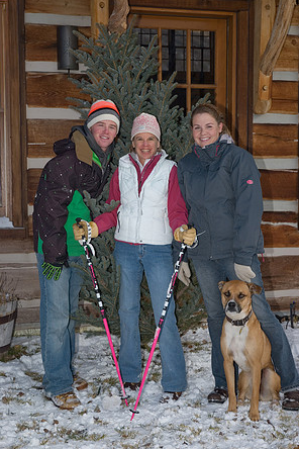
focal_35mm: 67
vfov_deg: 30.1
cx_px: 151
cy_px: 224
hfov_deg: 20.3
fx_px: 835
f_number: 4.2
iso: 100
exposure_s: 1/160
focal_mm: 44
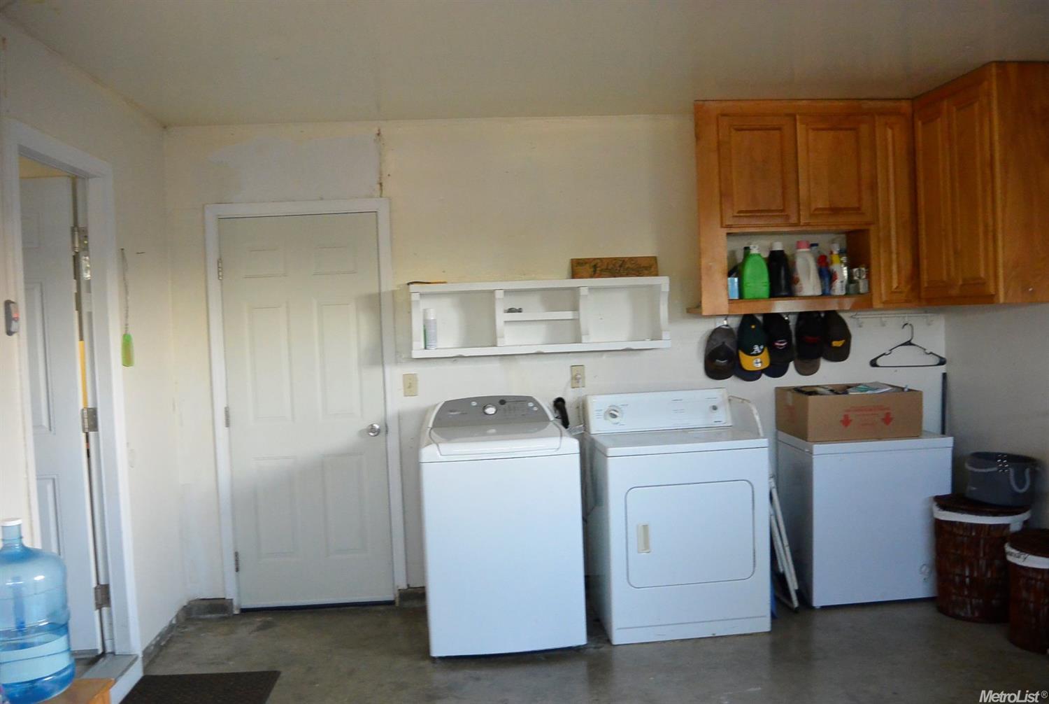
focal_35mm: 32
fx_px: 934
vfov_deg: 41.3
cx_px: 524
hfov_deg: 58.6
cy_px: 352
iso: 1600
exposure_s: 1/60
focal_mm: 12
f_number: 3.8
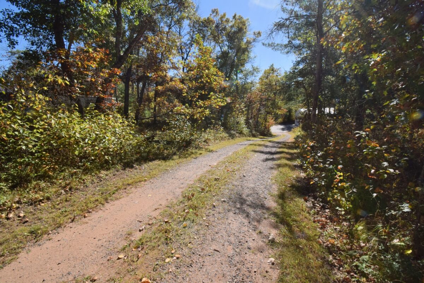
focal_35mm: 15
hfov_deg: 100.4
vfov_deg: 77.3
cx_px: 212
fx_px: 177
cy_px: 142
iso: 320
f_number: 22
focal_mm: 10
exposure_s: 1/160
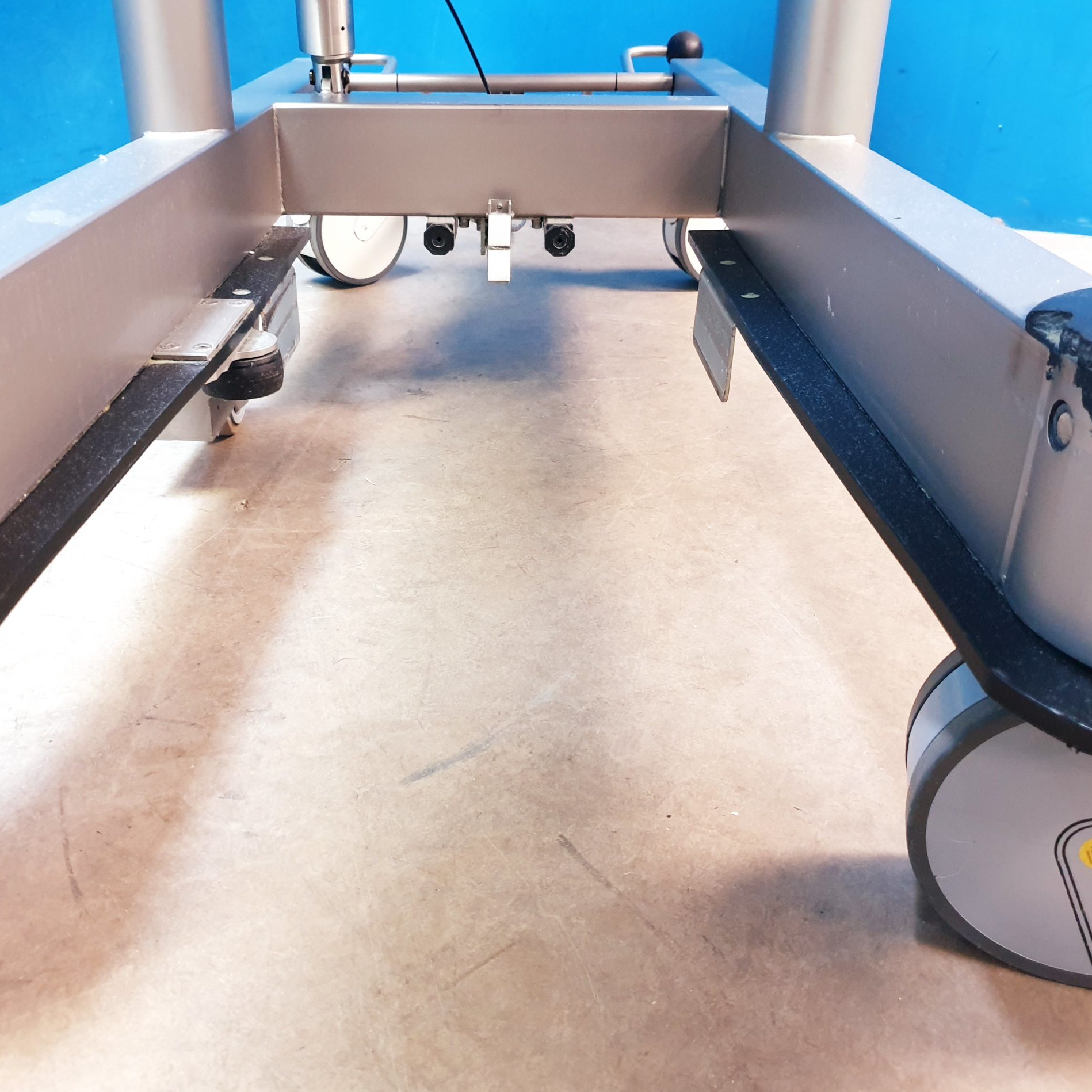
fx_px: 1106
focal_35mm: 31
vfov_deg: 52.5
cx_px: 501
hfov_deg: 52.5
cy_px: 543
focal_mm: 4.3
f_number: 1.5
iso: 320
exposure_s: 1/33
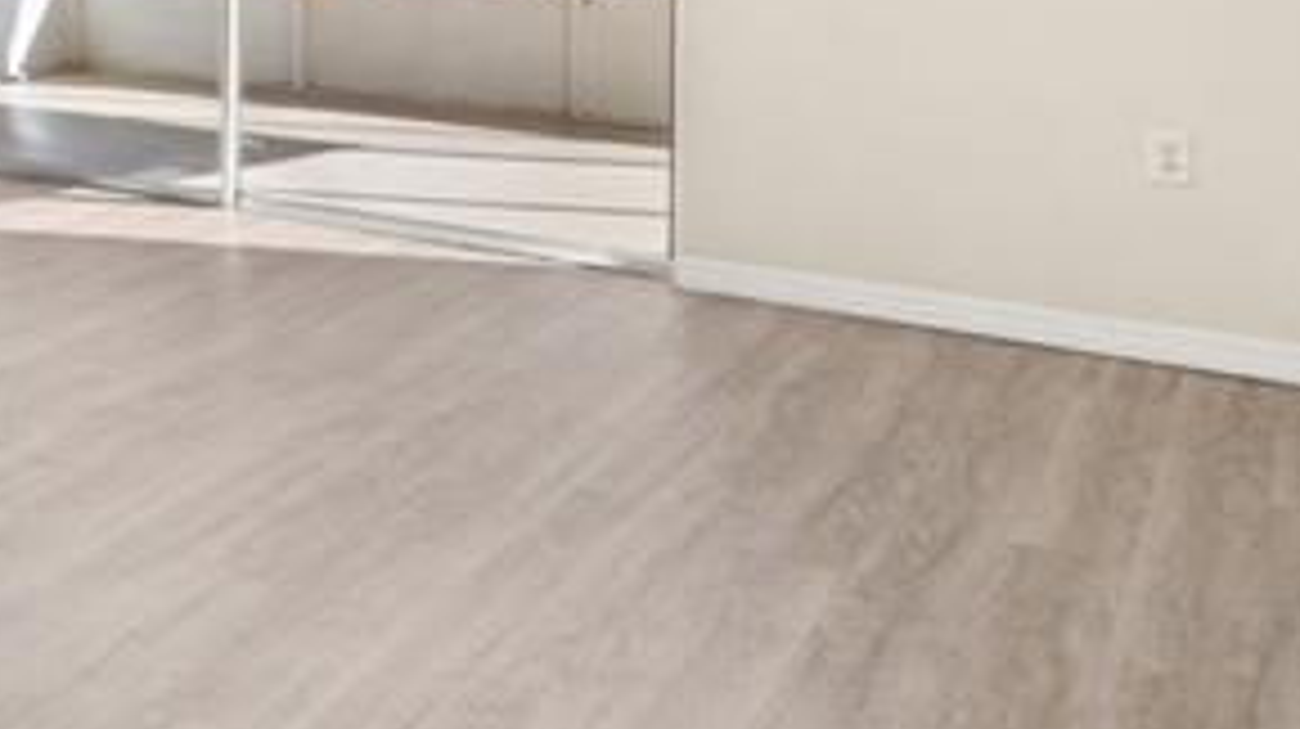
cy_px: -184
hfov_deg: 29.0
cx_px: -540
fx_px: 1791
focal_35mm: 52
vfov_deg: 21.1
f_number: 11
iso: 400
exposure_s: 1/5
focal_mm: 14
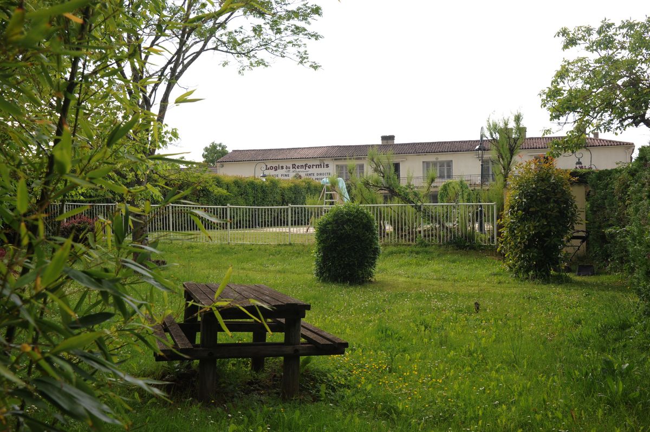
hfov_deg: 46.4
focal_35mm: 42
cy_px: 216
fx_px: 758
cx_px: 325
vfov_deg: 31.8
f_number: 13
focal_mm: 42
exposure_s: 1/80
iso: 500
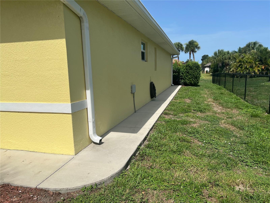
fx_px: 203
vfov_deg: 53.1
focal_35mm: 26
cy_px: 102
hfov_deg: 67.3
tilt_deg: -8.9
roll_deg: +2.3
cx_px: 135
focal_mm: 5.7
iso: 50
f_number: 1.5
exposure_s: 1/7463
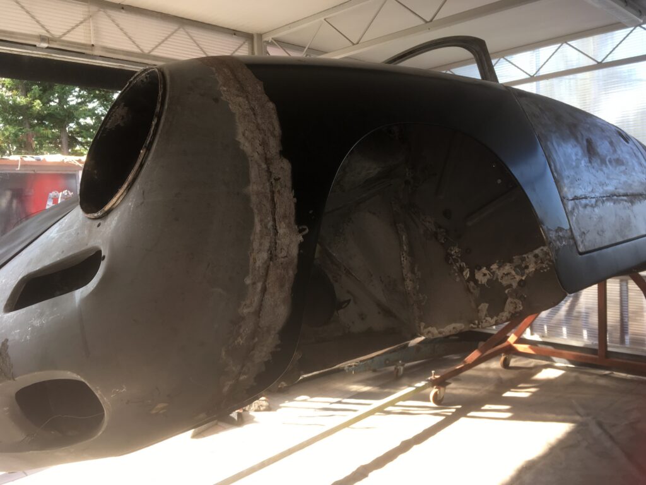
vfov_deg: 48.2
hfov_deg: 61.7
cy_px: 242
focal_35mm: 29
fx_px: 541
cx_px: 323
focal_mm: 4.15
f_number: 2.2
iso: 25
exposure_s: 1/100
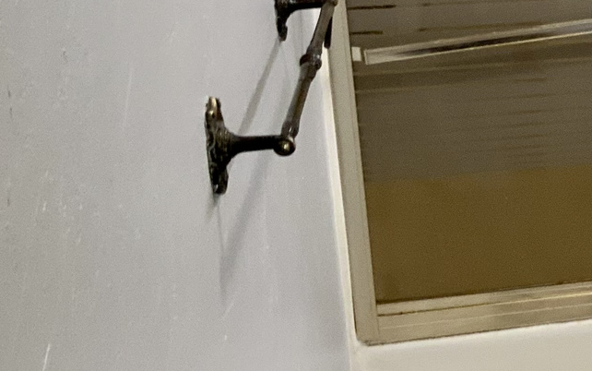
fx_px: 1582
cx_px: 907
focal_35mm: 98
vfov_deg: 13.3
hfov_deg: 18.6
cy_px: 66
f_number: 1.8
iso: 64
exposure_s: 1/60
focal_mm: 3
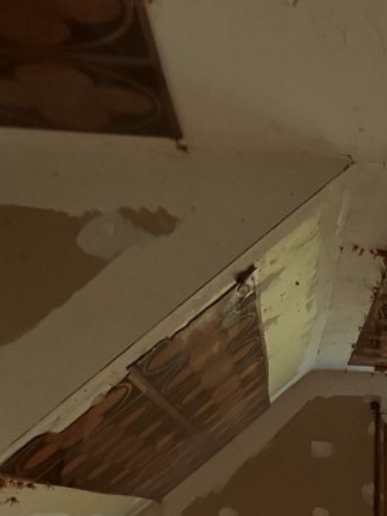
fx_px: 999
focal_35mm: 67
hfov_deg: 20.6
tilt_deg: -4.6
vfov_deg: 25.8
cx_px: 456
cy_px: 623
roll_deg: +0.6
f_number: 1.78
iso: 800
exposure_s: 1/40
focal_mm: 6.86
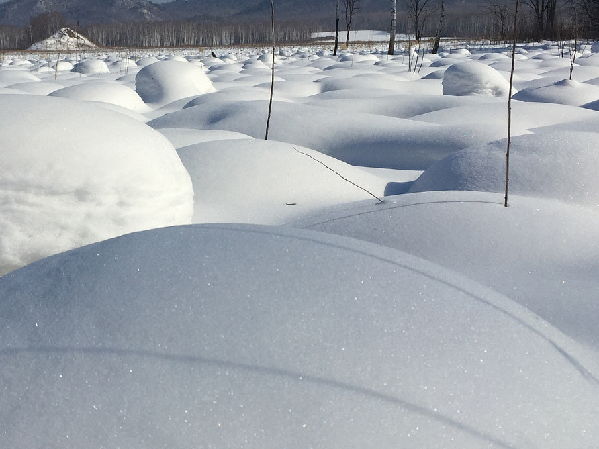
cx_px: 176
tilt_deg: -9.5
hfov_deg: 36.2
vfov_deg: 28.0
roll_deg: +0.5
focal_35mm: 52
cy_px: 223
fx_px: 900
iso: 32
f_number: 2.2
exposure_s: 1/6623
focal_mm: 4.15
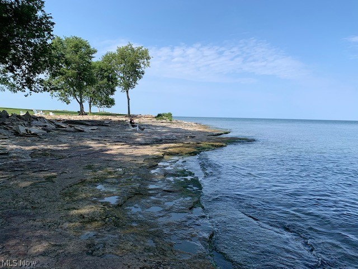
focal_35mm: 26
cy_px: 134
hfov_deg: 67.3
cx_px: 179
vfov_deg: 53.1
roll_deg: -1.1
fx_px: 269
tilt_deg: -3.0
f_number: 1.8
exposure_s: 1/2033
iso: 25
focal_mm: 4.25
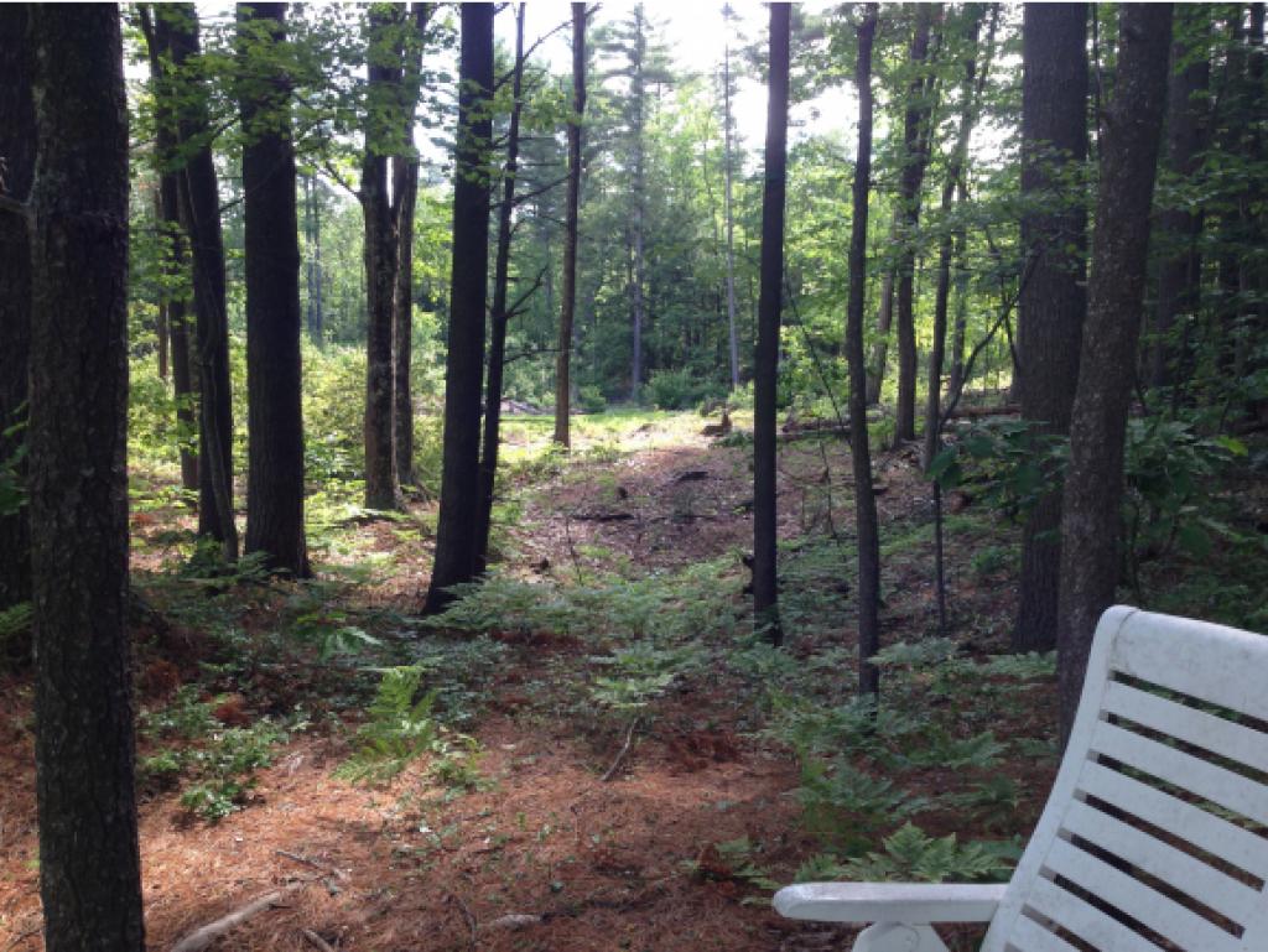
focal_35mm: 33
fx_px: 1209
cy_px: 476
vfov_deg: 43.0
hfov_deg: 55.3
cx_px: 634
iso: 50
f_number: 2.4
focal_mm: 4.13
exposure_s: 1/130
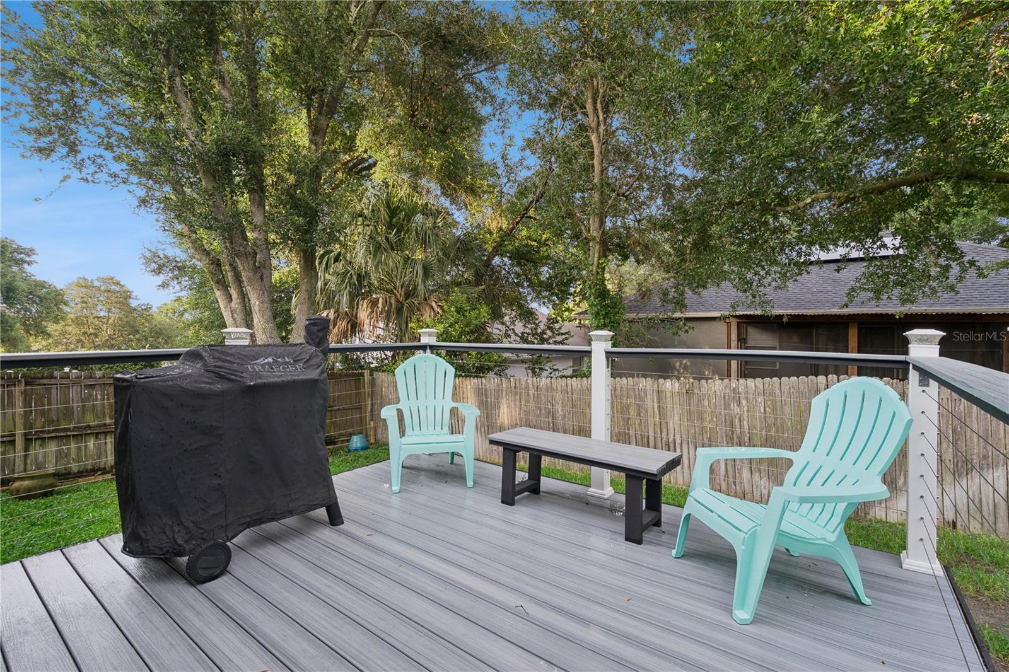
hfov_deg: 96.7
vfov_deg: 73.7
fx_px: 448
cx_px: 504
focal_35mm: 16
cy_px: 336
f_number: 9
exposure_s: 1/25
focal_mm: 16
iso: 400
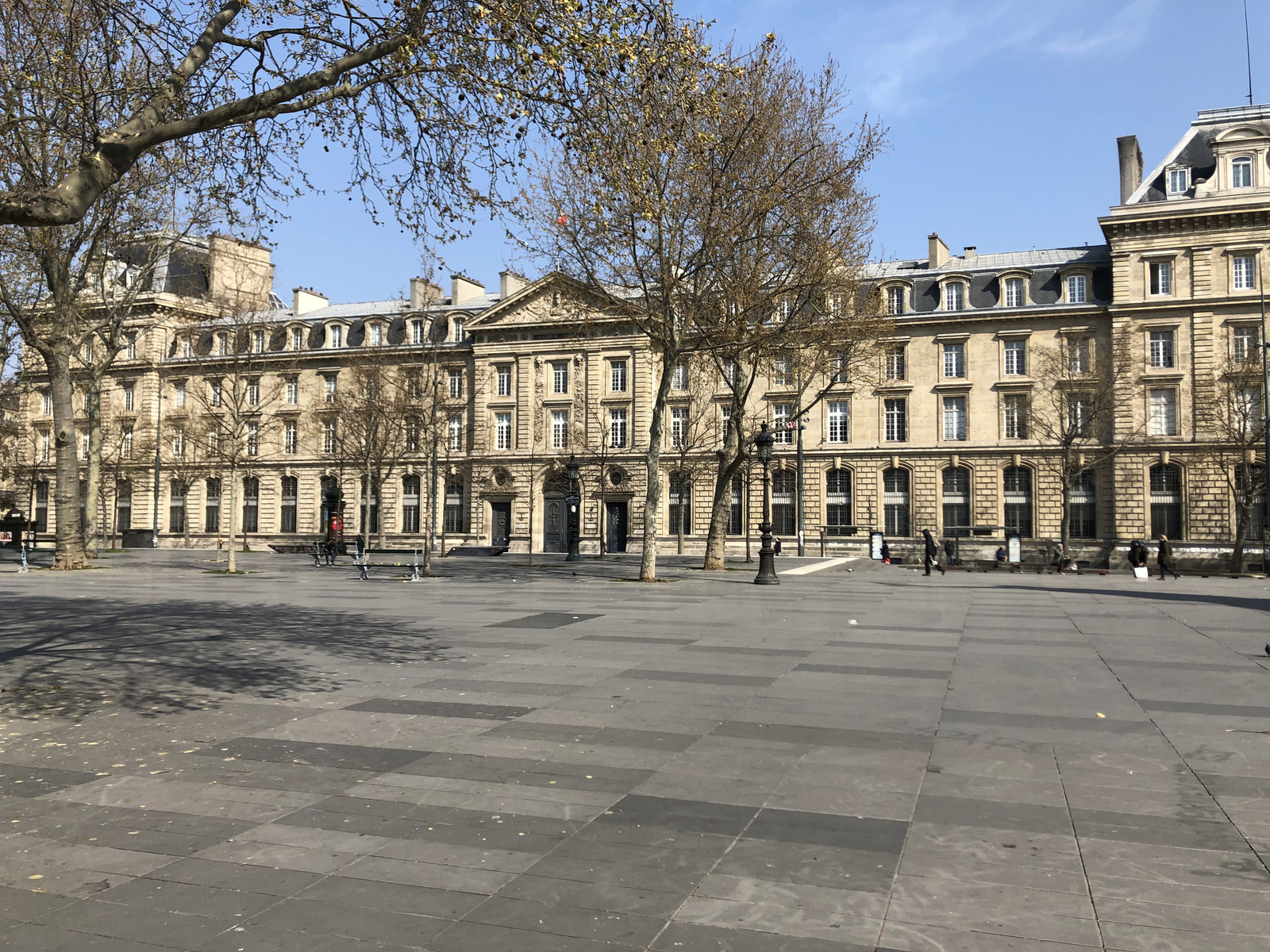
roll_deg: +0.3
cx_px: 635
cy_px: 476
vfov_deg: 49.7
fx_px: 1027
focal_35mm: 28
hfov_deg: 63.4
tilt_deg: +3.1
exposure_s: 1/2114
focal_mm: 4
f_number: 1.8
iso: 20
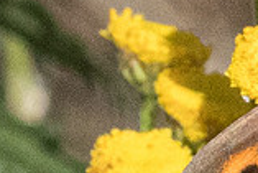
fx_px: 25336
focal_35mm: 3532
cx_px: 434
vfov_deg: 0.4
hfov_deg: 0.6
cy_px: 263
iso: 1250
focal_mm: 150
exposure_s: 1/1600
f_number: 13
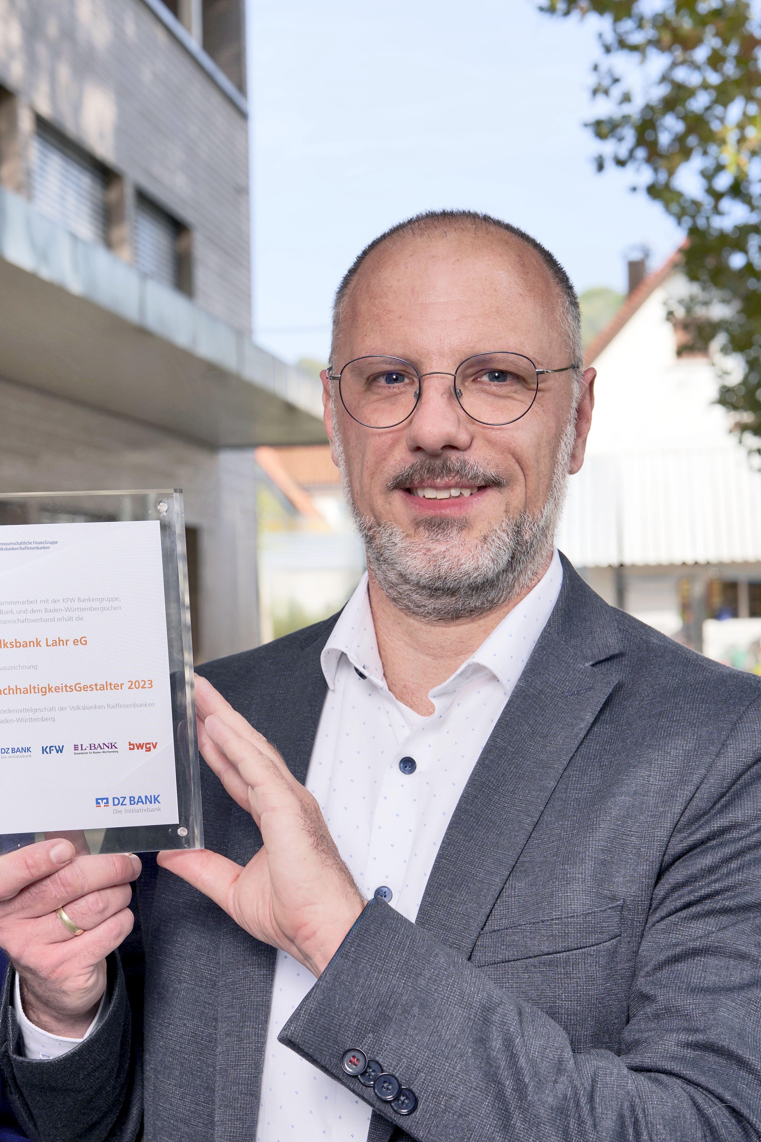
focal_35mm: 76
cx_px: 69
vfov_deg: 26.7
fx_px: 2410
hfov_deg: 17.7
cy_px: 571
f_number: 7.1
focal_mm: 50
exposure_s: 1/100
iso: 50
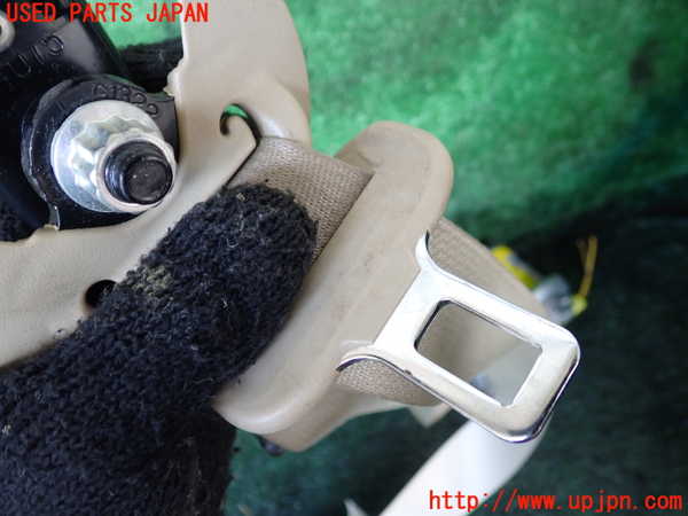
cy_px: 258
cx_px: 344
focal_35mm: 30
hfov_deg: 60.0
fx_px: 596
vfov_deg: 46.8
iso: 200
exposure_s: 1/50
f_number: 2.3
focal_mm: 5.4
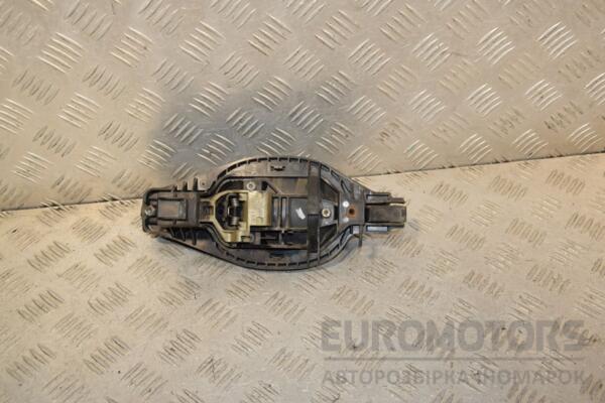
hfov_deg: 43.6
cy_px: 202
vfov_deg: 29.9
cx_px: 302
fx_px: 756
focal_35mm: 45
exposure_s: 1/200
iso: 800
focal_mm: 30
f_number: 7.1
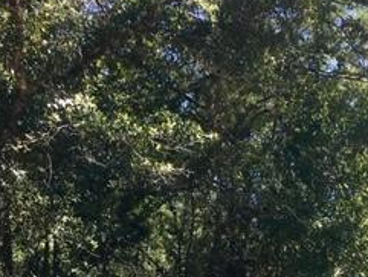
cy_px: 300
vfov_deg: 18.5
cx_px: 383
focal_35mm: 77
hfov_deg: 24.0
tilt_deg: +5.1
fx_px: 819
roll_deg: +0.9
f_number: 2.2
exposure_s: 1/663
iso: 25
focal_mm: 4.15
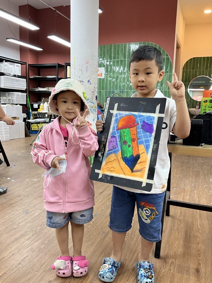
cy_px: 142
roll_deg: -2.1
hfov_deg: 48.2
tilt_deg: -9.0
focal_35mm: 29
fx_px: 237
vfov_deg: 61.7
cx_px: 106
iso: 64
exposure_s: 1/96
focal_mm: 3
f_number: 1.8
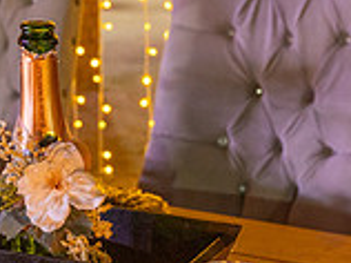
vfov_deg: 13.8
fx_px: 1002
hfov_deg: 19.8
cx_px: 142
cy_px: 413
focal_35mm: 99
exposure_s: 1/40
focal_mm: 28
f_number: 5
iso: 2000
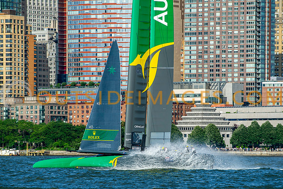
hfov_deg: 8.7
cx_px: 142
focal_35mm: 237
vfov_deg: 5.8
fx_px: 1866
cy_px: 111
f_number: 5.6
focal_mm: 200
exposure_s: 1/1600
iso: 400
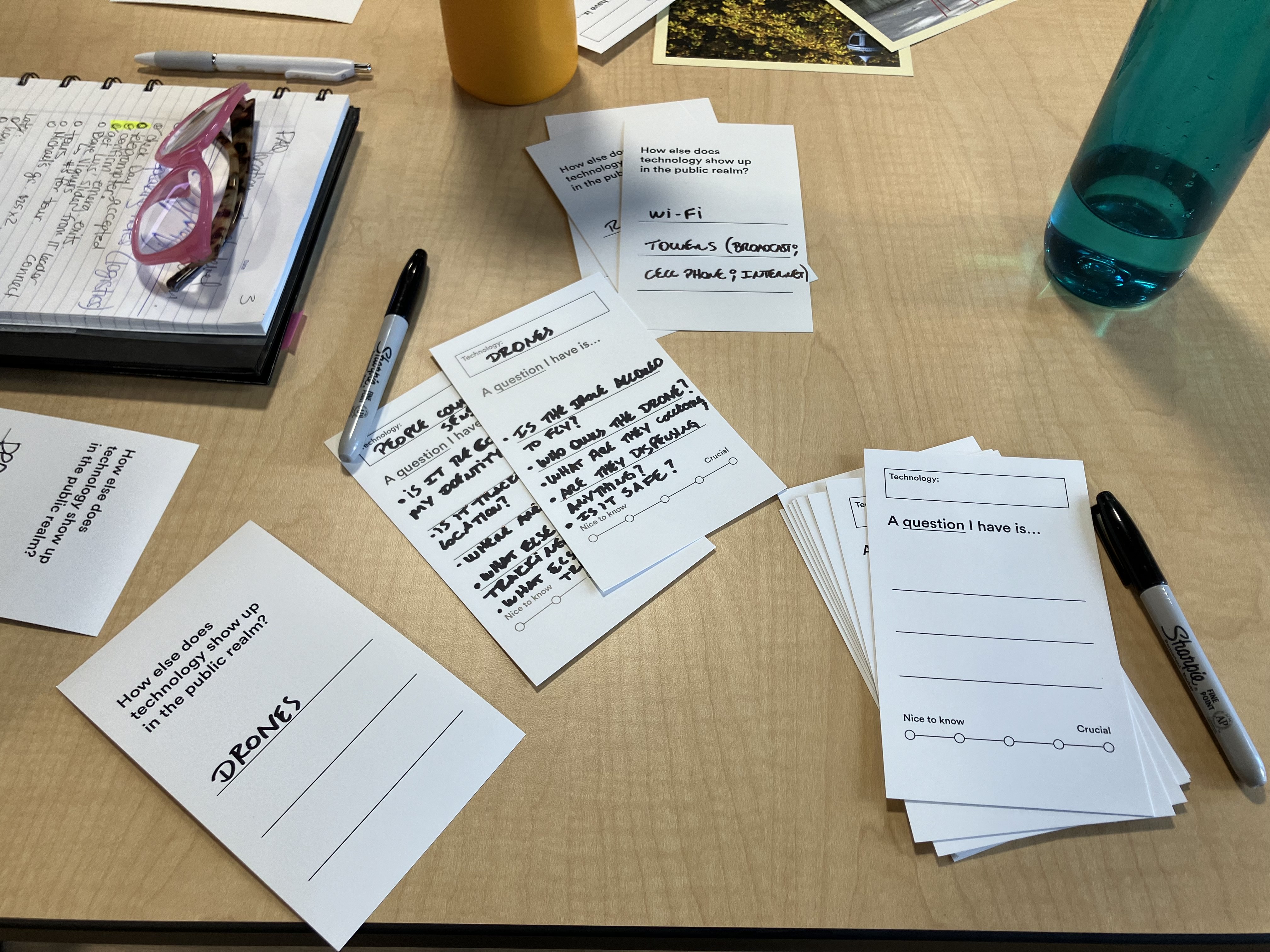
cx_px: 635
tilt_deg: -55.7
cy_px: 476
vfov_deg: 49.7
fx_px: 1027
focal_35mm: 28
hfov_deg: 63.4
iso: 50
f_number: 1.8
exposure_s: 1/78
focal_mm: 3.99
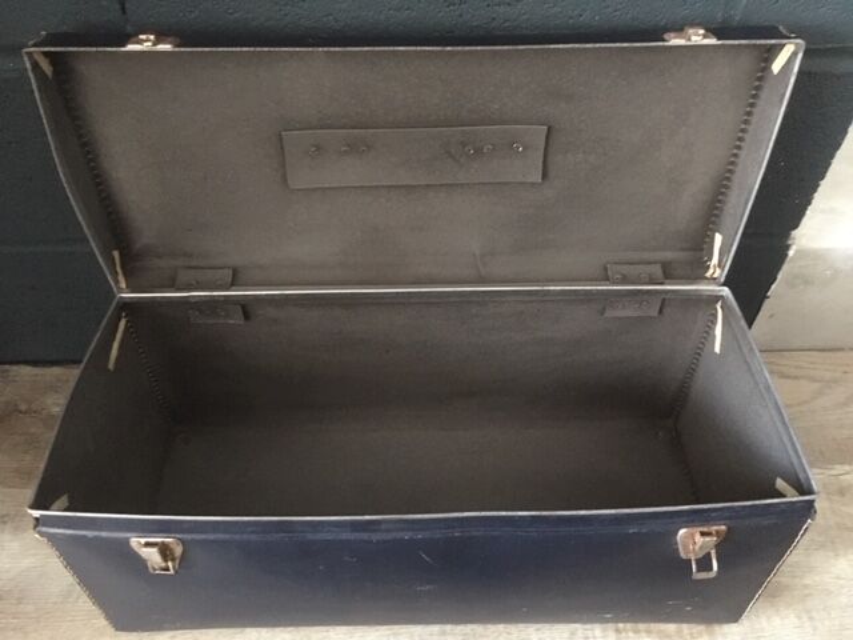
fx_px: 715
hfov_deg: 61.7
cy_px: 320
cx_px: 426
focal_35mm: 29
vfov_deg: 48.2
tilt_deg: -48.4
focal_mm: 4.15
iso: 800
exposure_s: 1/17
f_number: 2.2
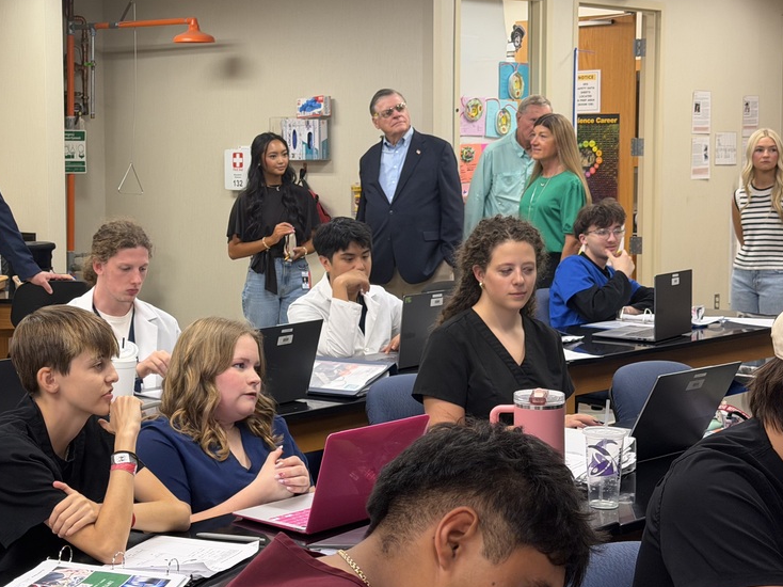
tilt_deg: -4.0
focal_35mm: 67
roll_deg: -0.1
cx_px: 263
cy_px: 240
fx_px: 1515
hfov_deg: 28.8
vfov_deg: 21.9
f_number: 1.78
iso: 200
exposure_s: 1/120
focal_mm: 6.76
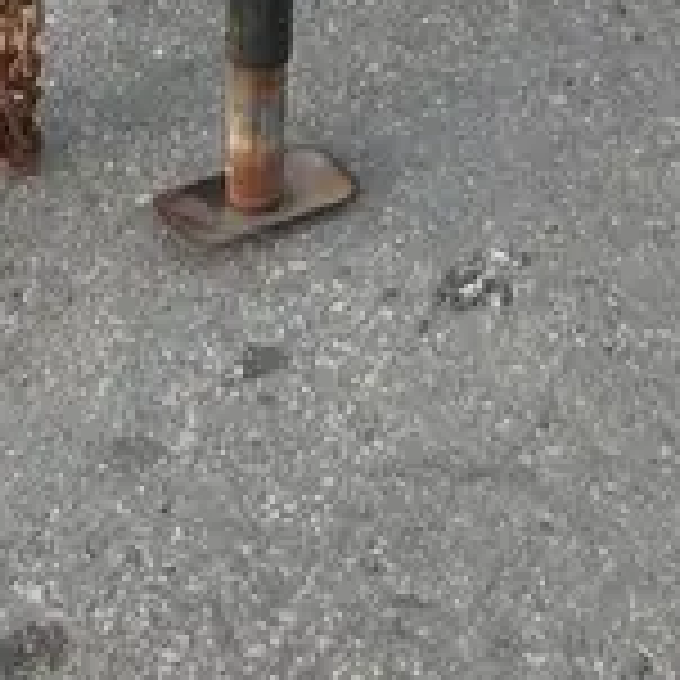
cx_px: 581
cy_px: -538
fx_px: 2667
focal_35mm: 120
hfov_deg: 14.4
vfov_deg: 13.1
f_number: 1.8
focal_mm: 3.99
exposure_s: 1/121
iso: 64
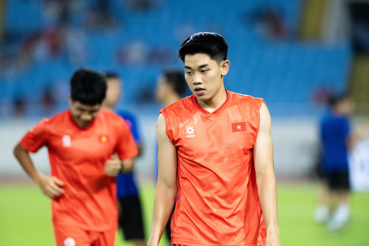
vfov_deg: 4.6
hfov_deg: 6.9
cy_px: 123
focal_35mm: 300
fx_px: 3075
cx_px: 184
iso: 5000
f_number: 2.8
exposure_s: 1/1250
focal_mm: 300
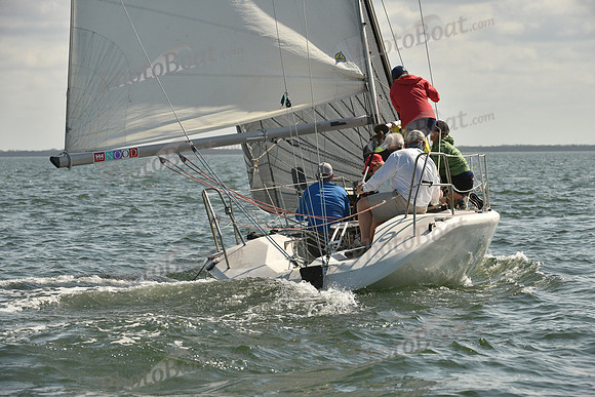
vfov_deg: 6.9
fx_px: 3306
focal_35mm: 200
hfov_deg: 10.3
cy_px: 198
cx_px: 298
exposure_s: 1/1250
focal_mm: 200
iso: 400
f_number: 9
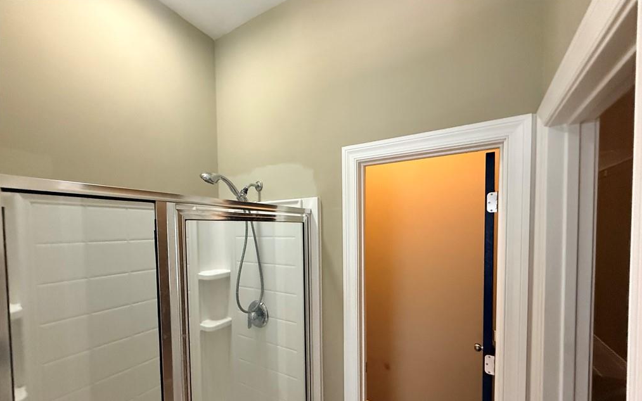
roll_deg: +0.3
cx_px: 322
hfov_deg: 101.5
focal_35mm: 15
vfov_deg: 74.0
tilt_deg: -2.2
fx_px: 262
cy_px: 239
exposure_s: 1/60
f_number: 2.2
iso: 800
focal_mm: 2.22
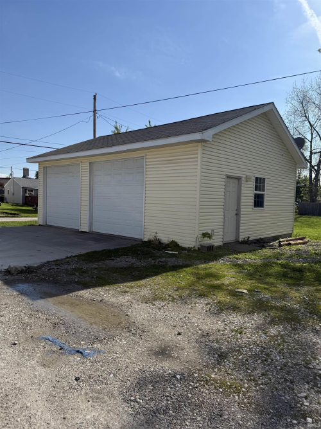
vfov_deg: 71.6
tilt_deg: -2.8
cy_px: 214
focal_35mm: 24
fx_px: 297
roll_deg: -1.3
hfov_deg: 56.8
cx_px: 160
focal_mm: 6.76
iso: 80
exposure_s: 1/6173
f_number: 1.78
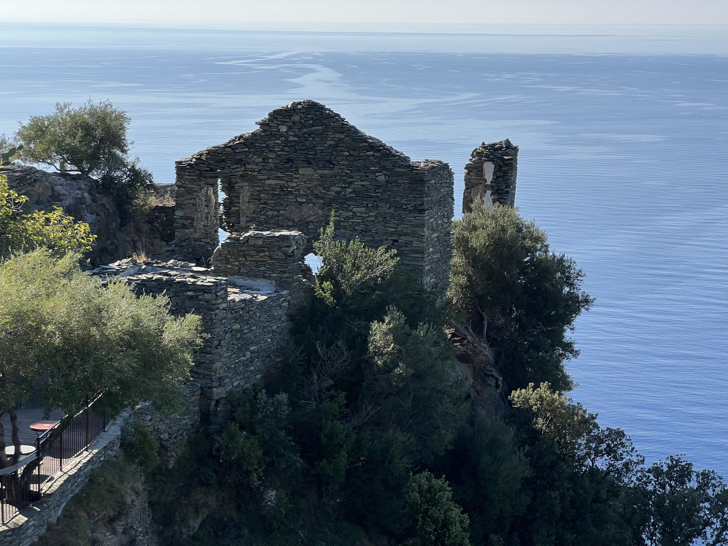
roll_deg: +0.1
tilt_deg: -8.5
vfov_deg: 19.1
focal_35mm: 77
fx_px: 1619
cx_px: 364
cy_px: 273
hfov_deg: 25.3
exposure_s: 1/927
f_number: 2.8
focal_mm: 9
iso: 32
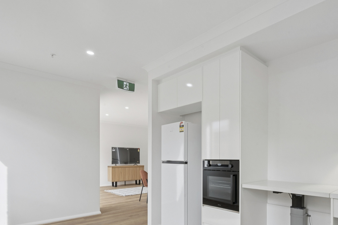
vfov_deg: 55.1
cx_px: 214
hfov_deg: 77.0
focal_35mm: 22
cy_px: 162
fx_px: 207
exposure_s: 1/50
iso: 640
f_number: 14
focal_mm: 14
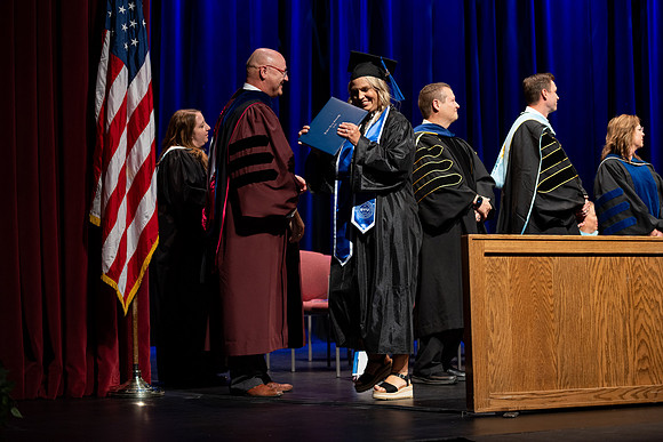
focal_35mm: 70
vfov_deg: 19.5
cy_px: 221
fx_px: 1289
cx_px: 332
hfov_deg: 28.8
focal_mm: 70
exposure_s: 1/250
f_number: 2.8
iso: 640
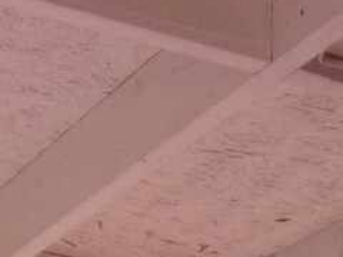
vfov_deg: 8.6
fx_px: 1427
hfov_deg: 13.7
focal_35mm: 144
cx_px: 252
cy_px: 765
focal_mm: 4.3
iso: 80
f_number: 3.3
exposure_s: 1/320
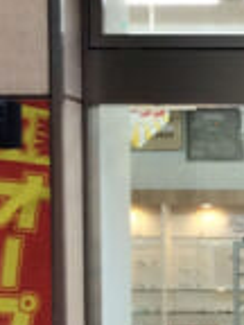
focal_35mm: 171
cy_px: 336
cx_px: 612
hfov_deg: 7.9
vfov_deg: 11.4
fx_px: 1607
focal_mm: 3.3
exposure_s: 1/120
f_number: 2.4
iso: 40
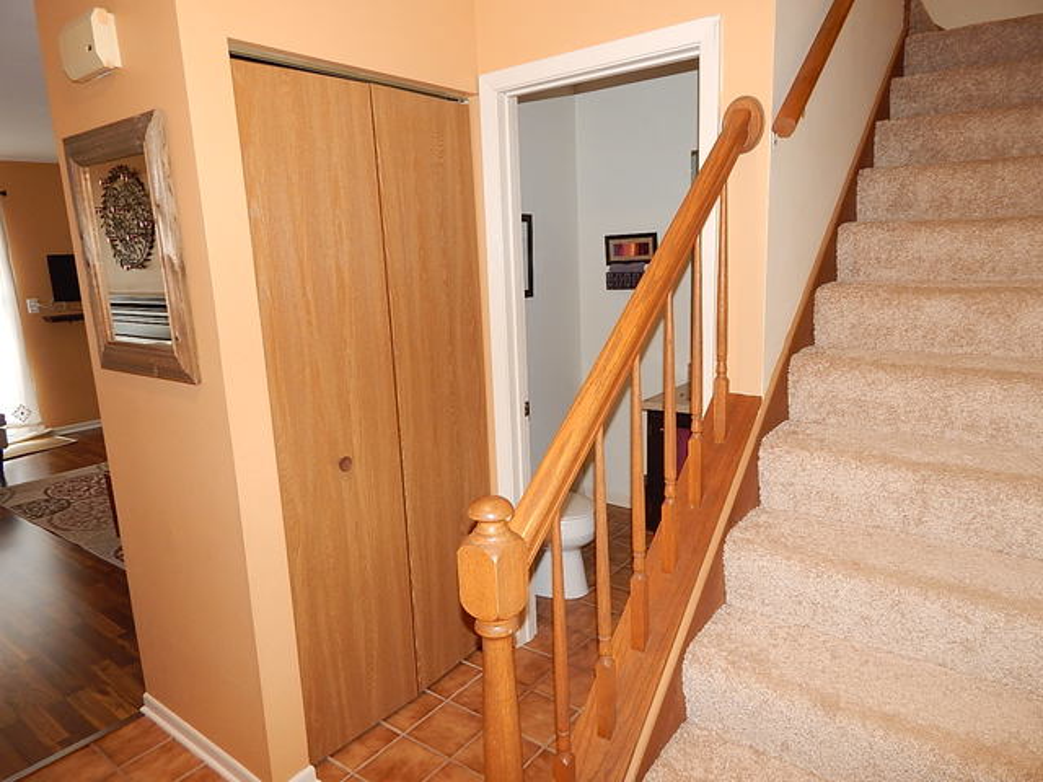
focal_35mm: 22
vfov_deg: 61.1
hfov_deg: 76.4
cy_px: 391
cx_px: 522
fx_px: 663
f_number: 3
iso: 200
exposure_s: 1/30
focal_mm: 4
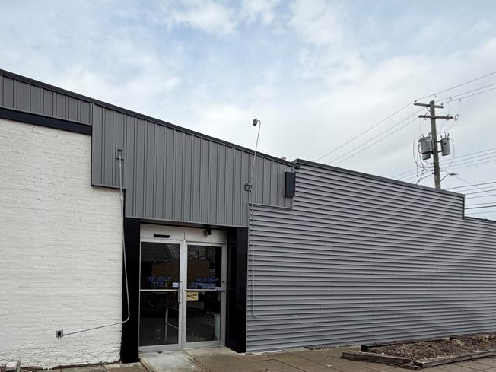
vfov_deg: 58.0
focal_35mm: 22
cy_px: 278
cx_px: 187
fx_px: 315
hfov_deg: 75.1
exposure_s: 1/585
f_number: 2.2
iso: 40
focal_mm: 2.22
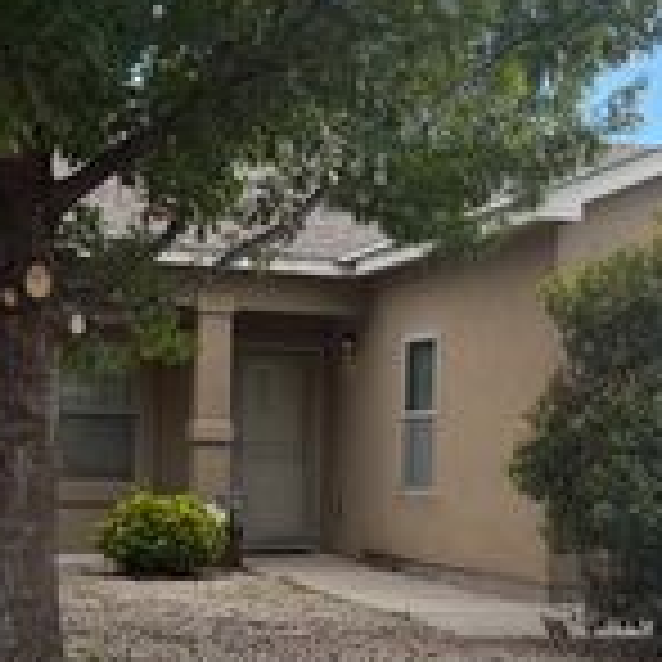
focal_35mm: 72
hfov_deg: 23.9
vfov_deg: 23.8
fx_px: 1558
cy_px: 493
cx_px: 437
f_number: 1.78
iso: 100
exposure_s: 1/1522
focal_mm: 6.76
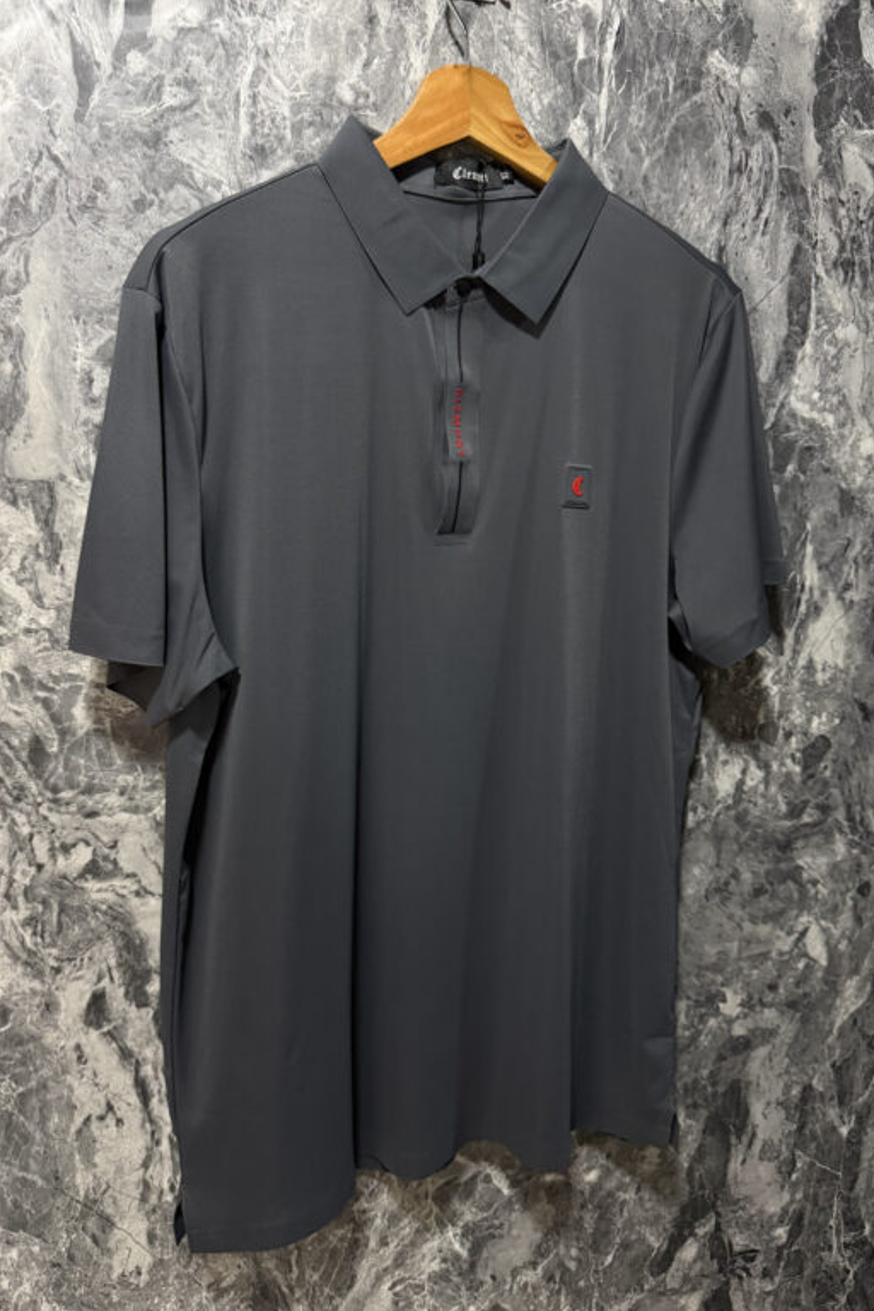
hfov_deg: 49.5
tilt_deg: -12.5
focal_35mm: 26
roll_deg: -1.2
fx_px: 947
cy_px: 642
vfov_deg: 69.4
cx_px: 399
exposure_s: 1/60
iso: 400
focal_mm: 6.76
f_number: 1.78
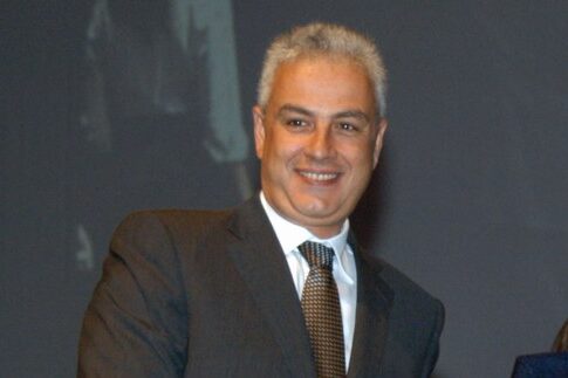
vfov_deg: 17.5
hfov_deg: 26.0
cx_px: 284
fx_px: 1230
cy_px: 189
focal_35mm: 78
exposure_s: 1/60
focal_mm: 52
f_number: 7.1
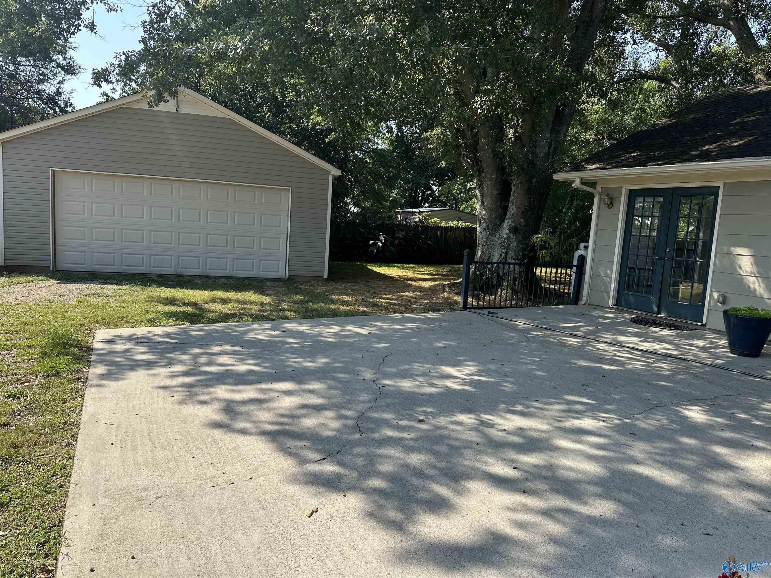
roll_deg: -3.7
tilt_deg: -5.0
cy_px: 289
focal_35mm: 24
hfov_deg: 71.6
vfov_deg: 56.8
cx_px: 386
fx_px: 535
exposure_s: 1/1639
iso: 80
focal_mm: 6.86
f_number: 1.78
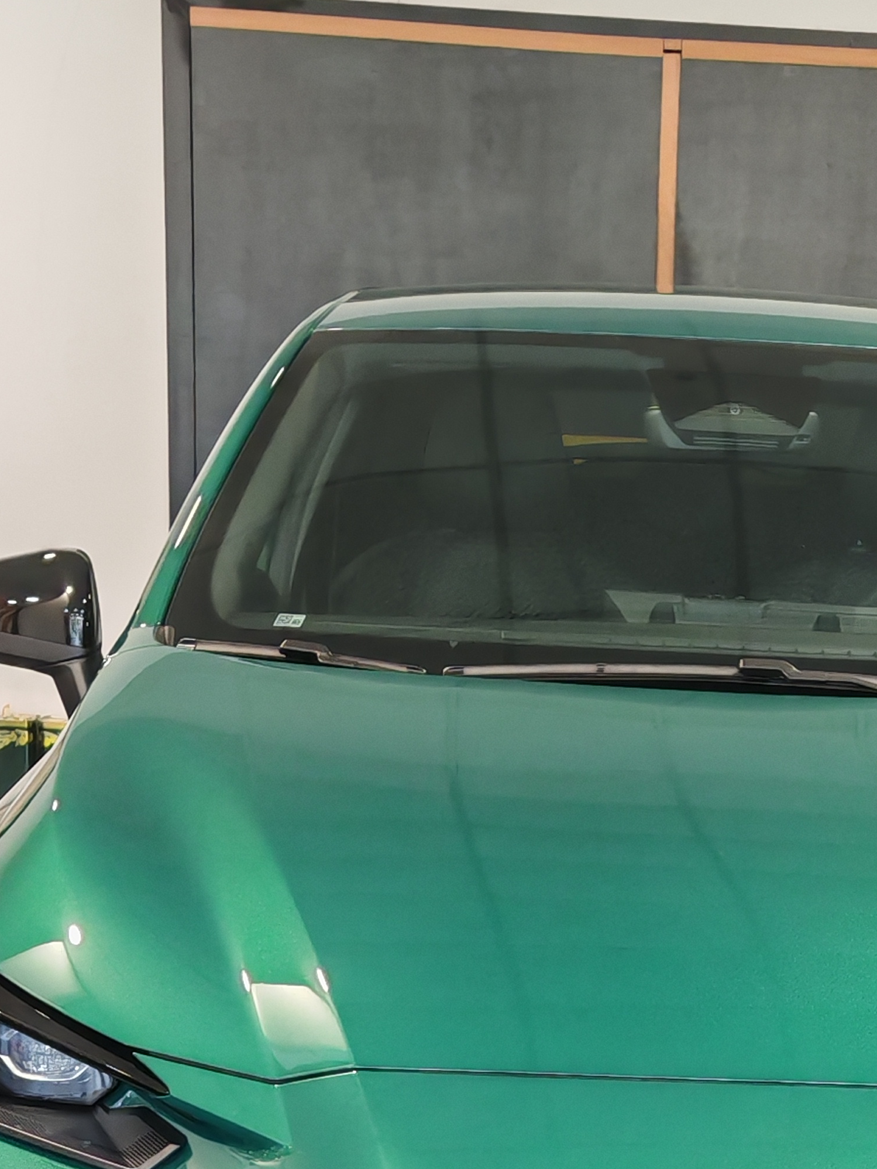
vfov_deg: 23.0
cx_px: 766
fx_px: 2769
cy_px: 1136
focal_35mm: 82
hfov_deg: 17.8
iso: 500
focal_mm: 6.67
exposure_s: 1/33
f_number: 1.9
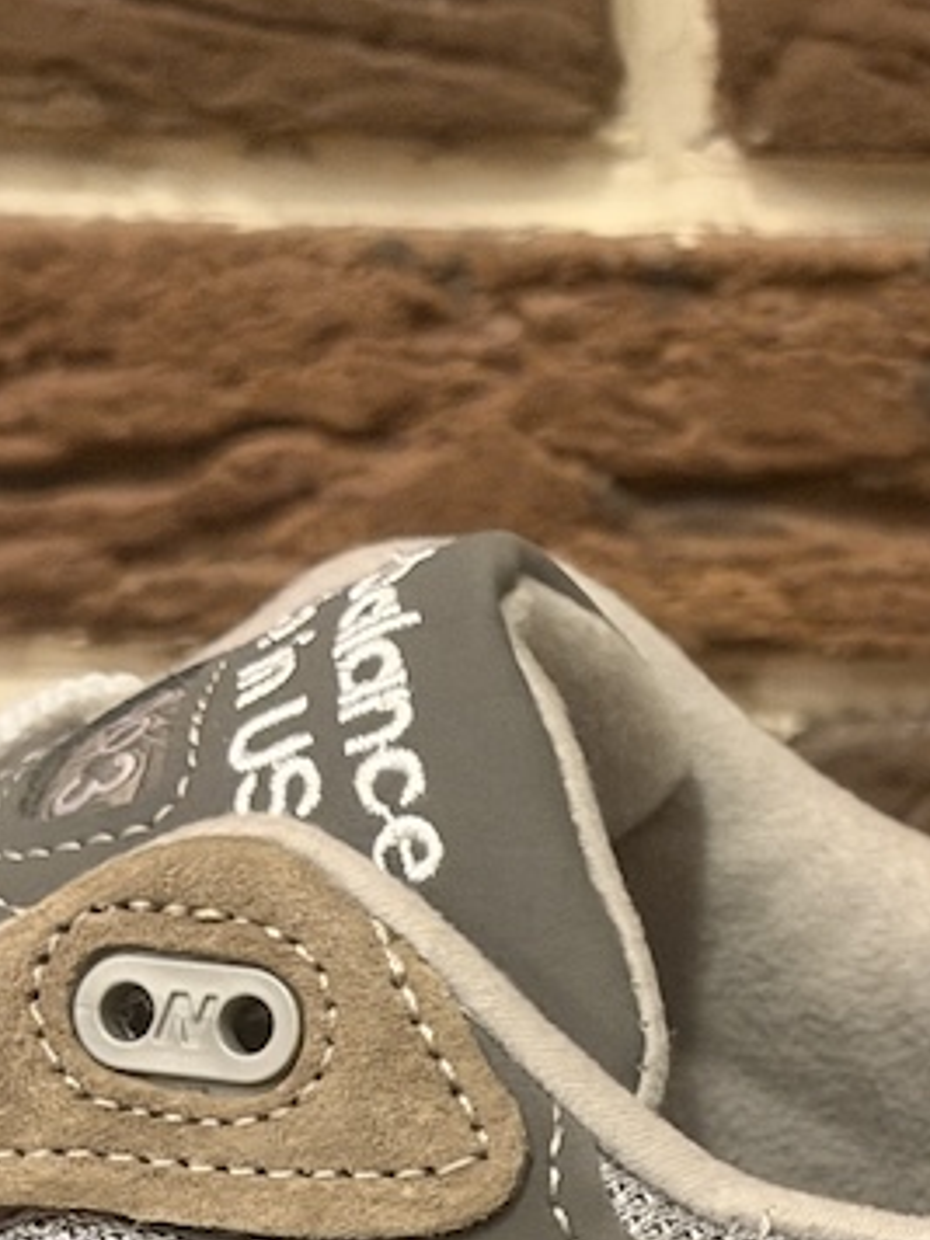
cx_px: 1268
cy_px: 1555
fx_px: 5158
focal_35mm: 144
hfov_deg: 10.1
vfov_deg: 13.3
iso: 640
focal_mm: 6.76
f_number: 1.78
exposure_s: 1/30
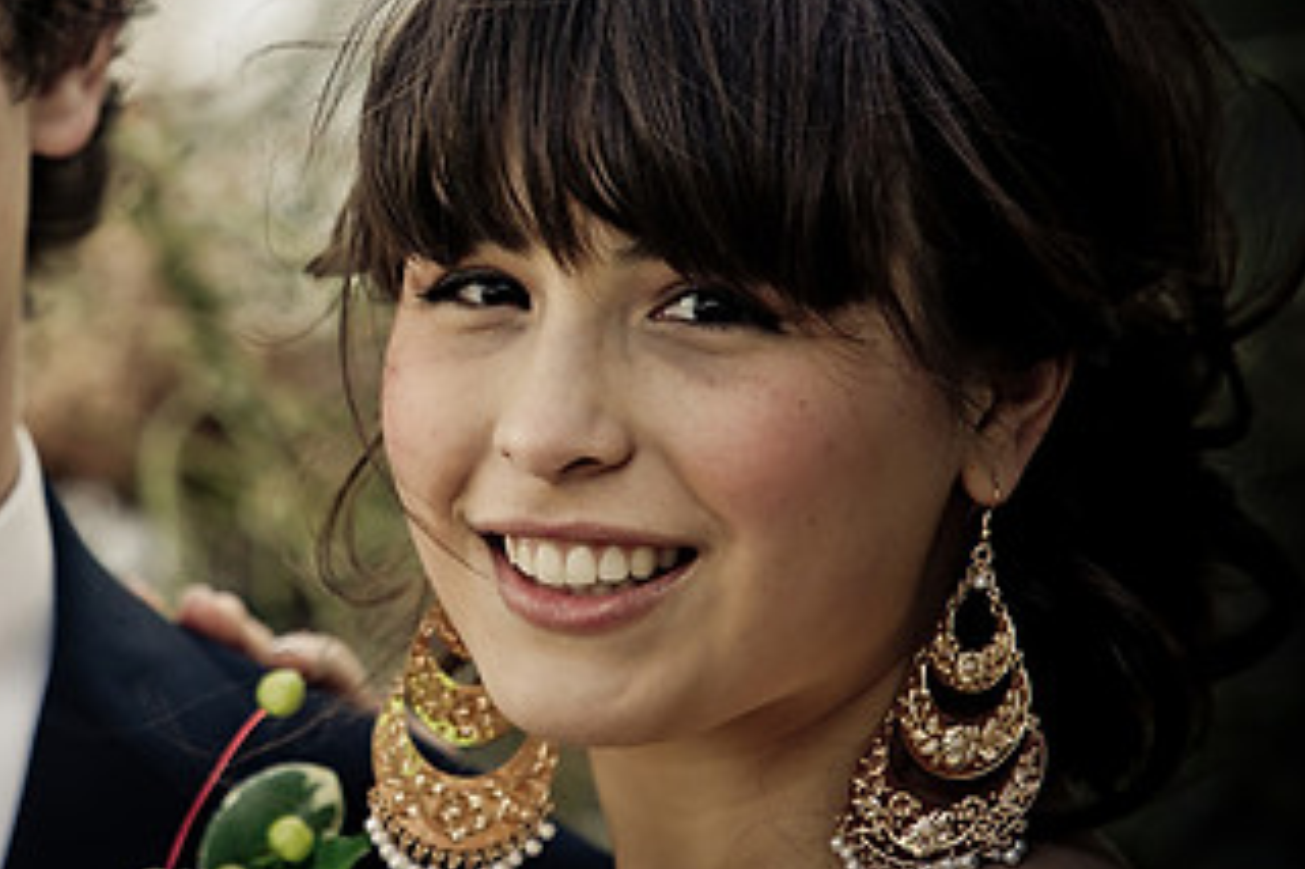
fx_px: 9854
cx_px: 184
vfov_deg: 5.0
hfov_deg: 7.6
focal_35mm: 272
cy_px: 177
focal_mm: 150
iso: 400
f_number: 4
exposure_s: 1/320
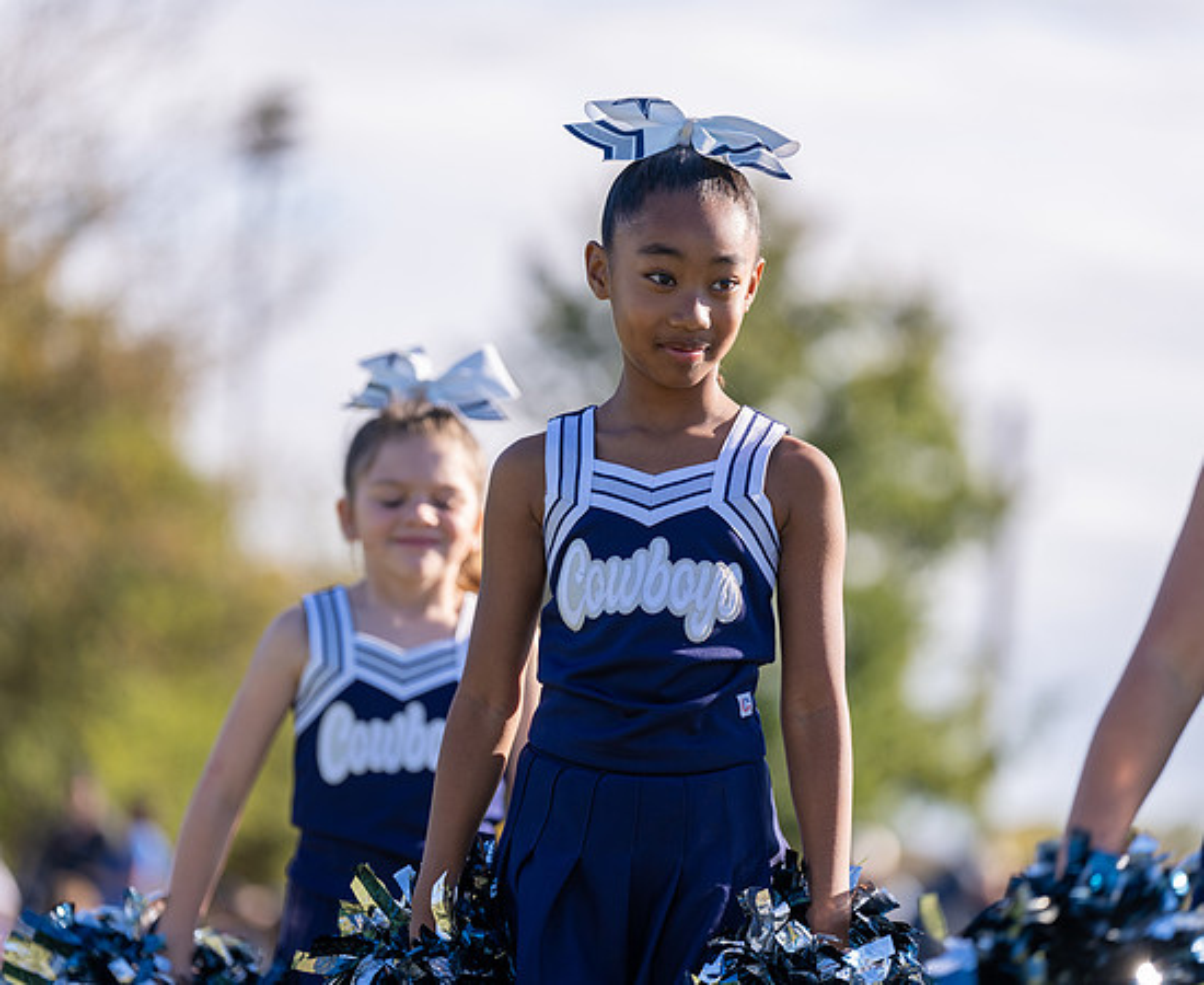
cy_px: 492
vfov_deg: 8.3
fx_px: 6789
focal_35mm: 189
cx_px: 638
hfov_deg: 10.1
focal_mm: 162
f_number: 2.8
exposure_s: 1/1250
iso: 100
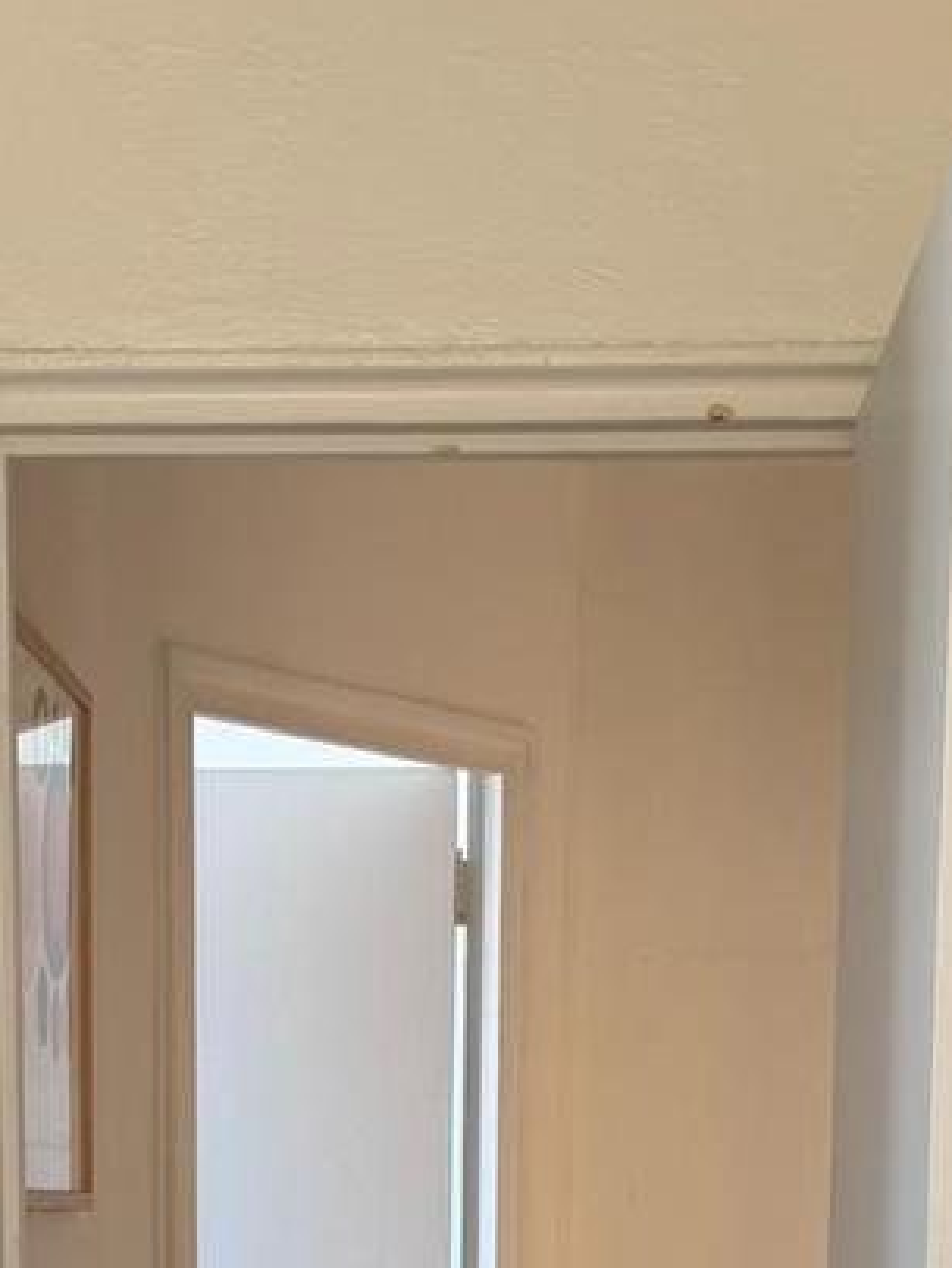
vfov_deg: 19.6
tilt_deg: -8.8
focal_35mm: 91
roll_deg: -0.1
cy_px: 1719
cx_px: 348
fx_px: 3335
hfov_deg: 16.2
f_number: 1.78
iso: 125
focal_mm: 6.76
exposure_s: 1/60
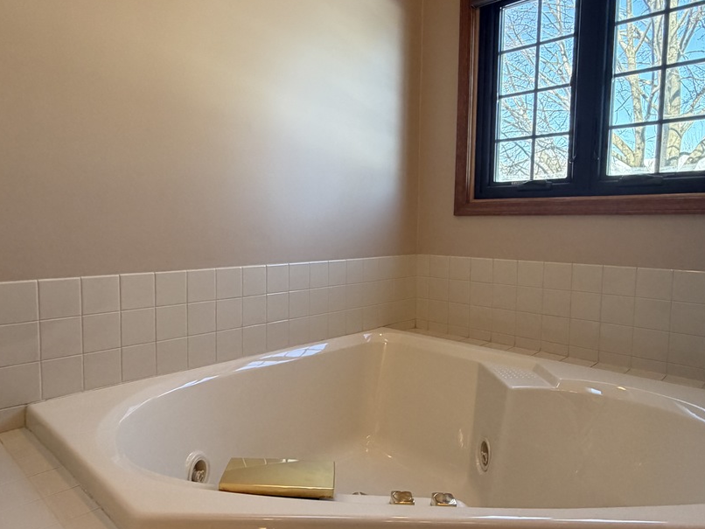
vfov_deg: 54.9
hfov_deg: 69.1
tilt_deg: -3.5
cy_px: 264
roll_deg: -0.7
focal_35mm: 25
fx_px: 509
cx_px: 311
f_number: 2.2
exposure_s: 1/120
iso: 200
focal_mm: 2.22
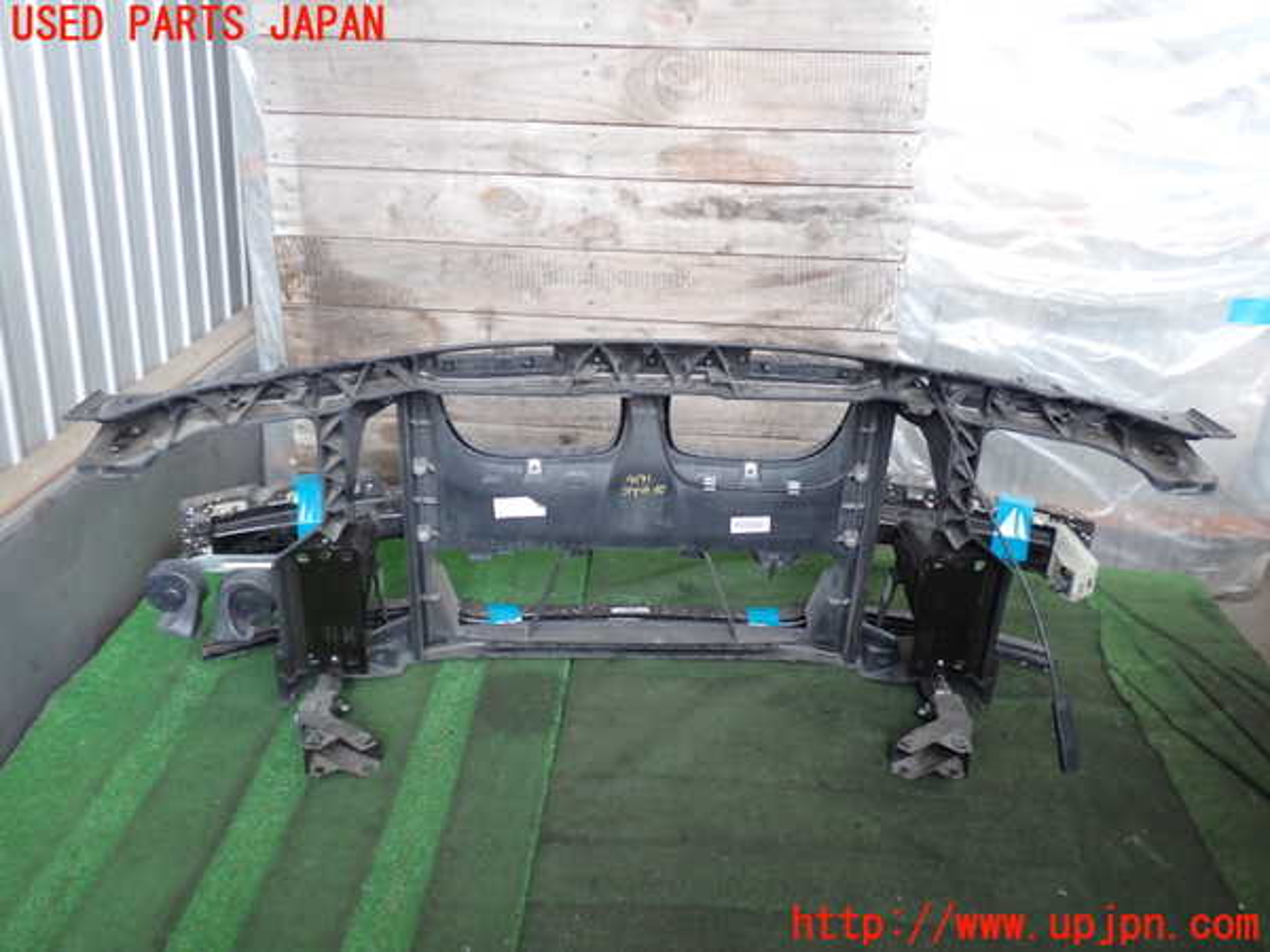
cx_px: 635
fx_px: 1174
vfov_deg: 44.2
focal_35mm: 32
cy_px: 476
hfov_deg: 56.8
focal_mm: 5.79
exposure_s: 1/40
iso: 200
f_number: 2.4
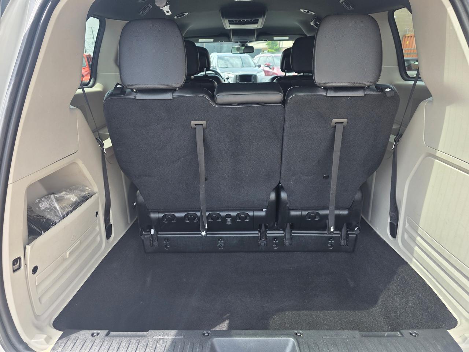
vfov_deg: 58.9
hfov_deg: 73.9
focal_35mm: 23
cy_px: 176
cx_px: 234
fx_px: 312
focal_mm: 6.3
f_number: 1.7
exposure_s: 1/180
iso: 32
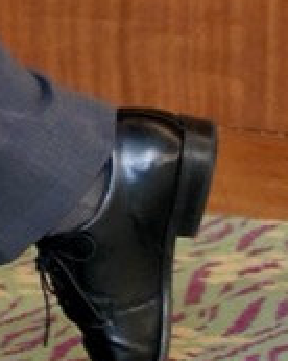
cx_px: -697
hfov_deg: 3.0
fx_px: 5378
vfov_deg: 3.8
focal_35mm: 504
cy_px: -676
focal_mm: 57.9
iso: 1600
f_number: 2.8
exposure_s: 1/100
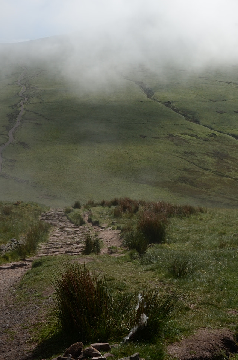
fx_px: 598
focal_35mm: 60
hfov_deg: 22.2
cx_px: 187
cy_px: 53
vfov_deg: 32.2
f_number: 4.5
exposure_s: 1/2000
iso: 100
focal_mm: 18.5
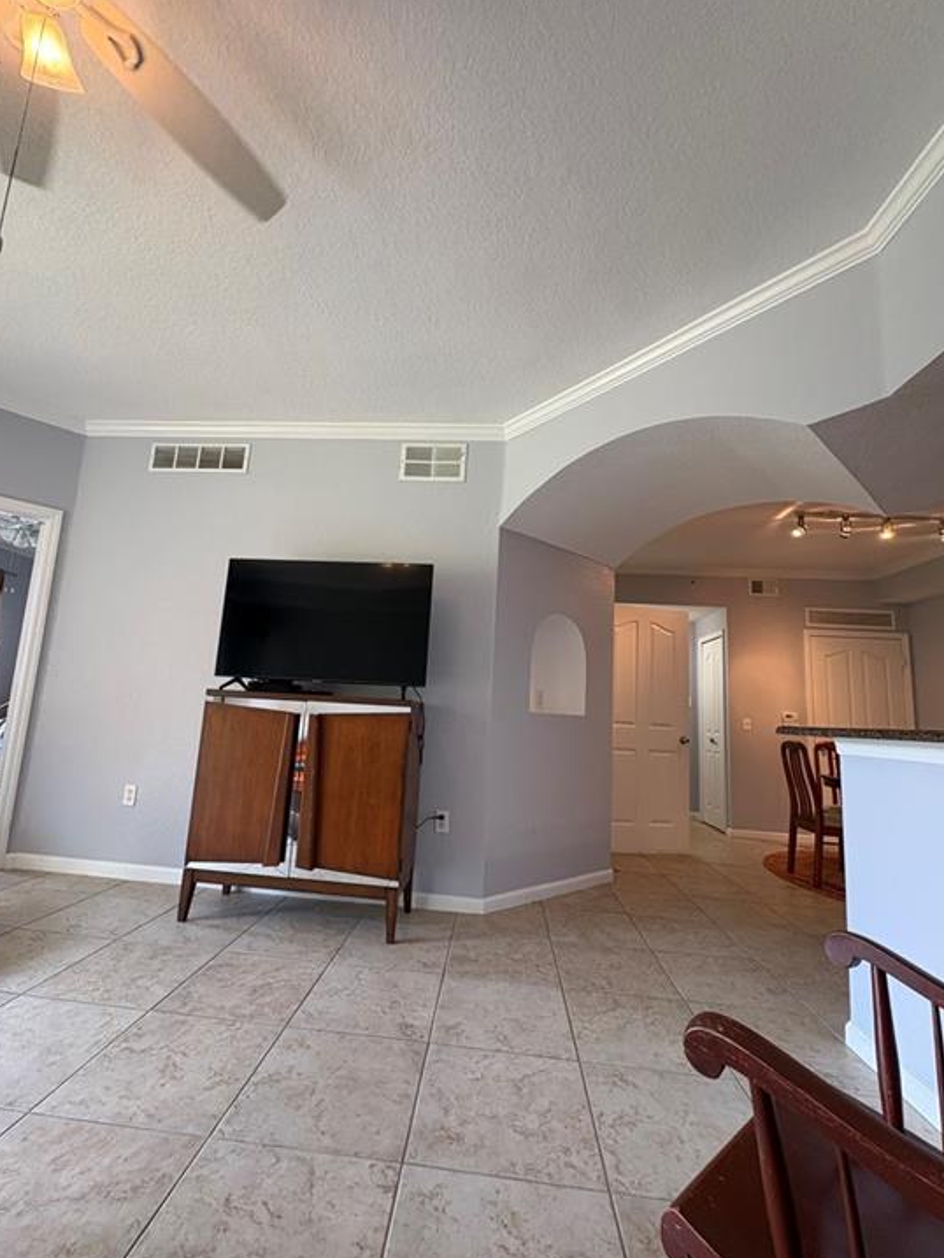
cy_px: 637
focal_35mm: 15
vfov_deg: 98.2
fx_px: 545
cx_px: 453
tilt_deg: +8.7
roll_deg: -3.5
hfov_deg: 81.7
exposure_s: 1/60
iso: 200
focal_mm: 2.22
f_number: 2.2
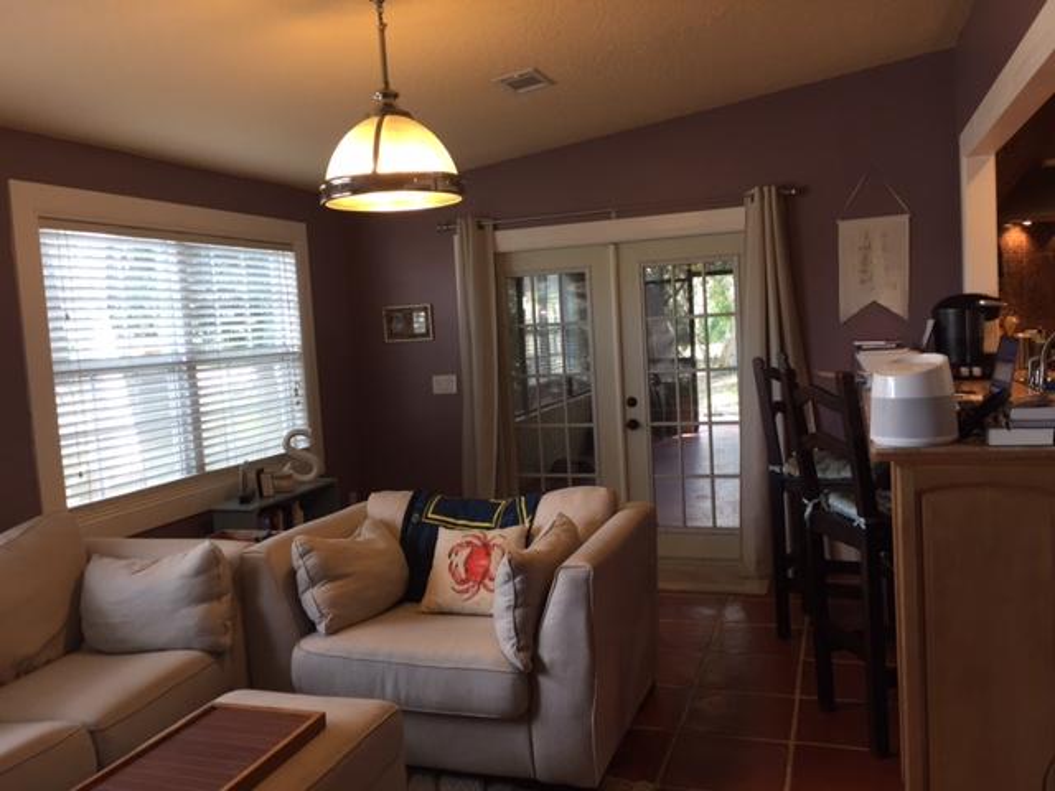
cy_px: 396
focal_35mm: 29
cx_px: 528
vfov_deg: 48.2
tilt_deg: -3.9
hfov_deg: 61.7
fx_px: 884
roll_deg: +3.2
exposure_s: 1/30
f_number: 2.2
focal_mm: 4.15
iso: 64
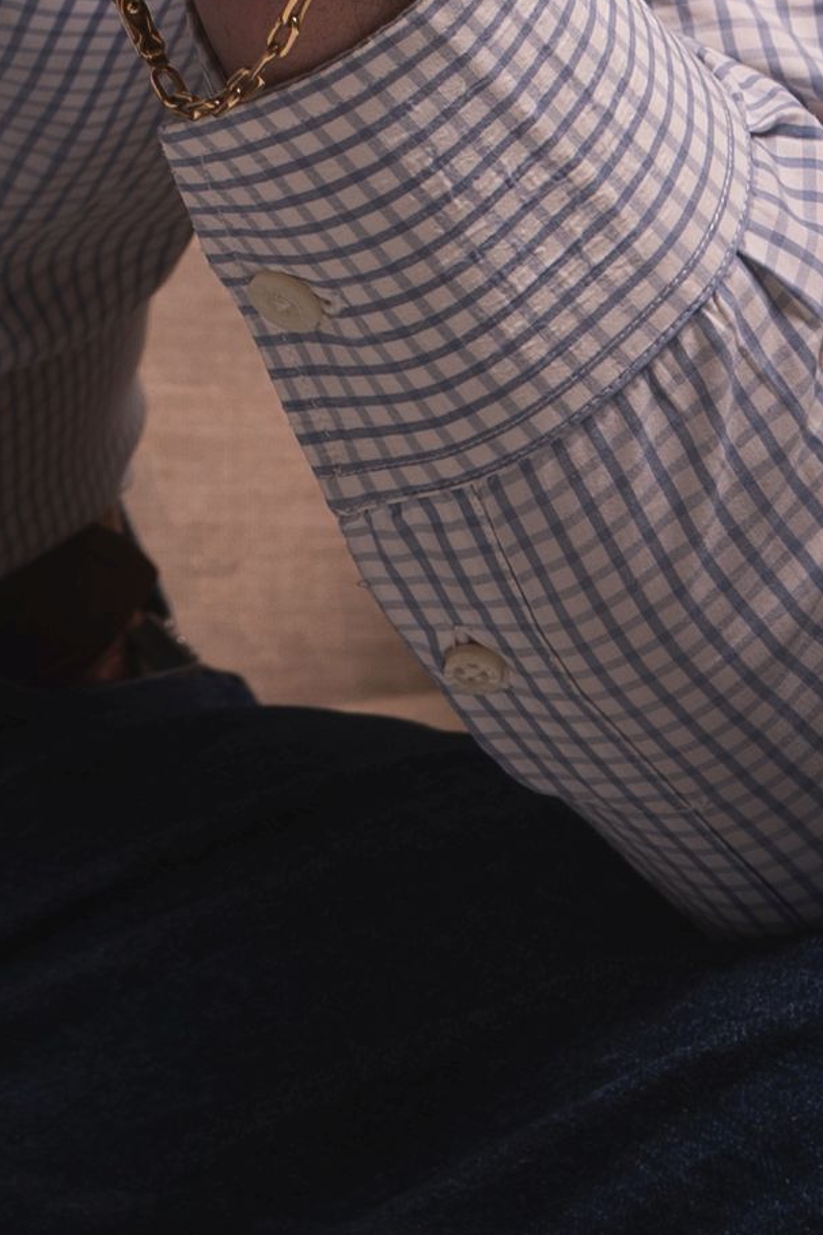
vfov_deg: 8.9
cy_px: -756
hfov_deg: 6.0
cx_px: -418
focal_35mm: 225
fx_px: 7721
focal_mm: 35
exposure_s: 1/125
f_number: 5.6
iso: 50
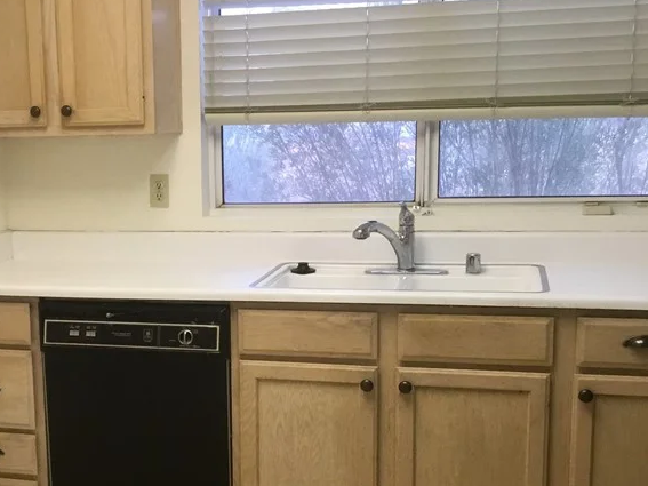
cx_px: 161
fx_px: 1048
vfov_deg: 25.9
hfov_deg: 33.7
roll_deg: +1.4
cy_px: 326
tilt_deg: -10.7
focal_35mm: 56
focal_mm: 3.3
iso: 40
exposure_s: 1/30
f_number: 2.4
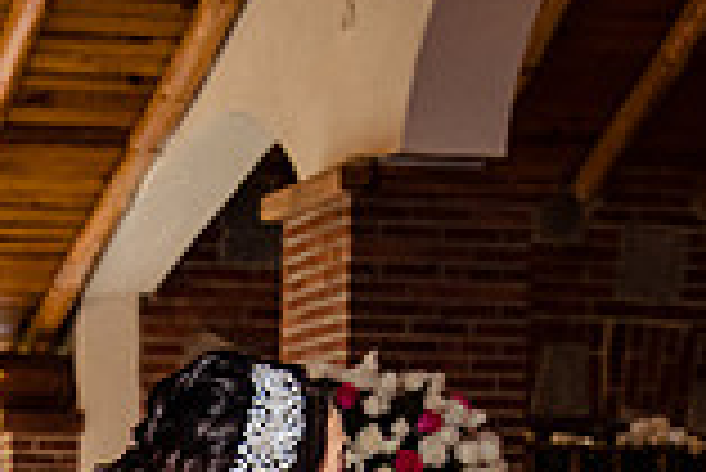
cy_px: 766
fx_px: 2748
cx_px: 22
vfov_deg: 9.5
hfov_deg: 14.4
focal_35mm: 140
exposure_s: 1/160
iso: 2000
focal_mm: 38
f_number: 5.6
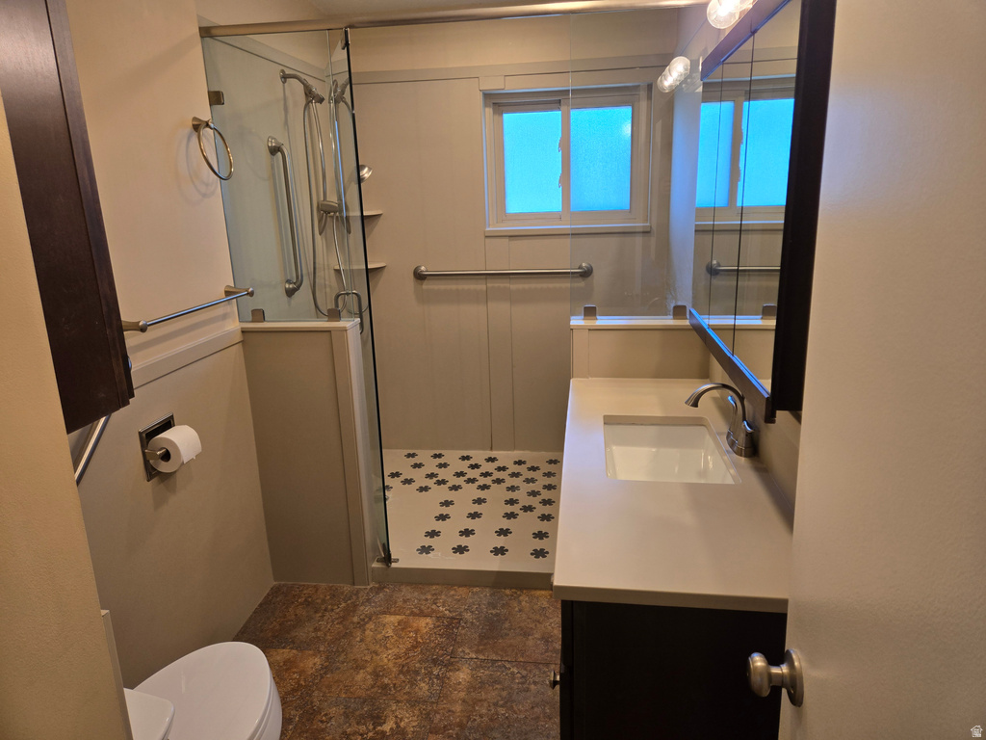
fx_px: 655
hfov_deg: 73.9
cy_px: 370
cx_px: 493
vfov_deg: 58.9
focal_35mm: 23
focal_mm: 5.4
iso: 80
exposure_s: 1/120
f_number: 1.8
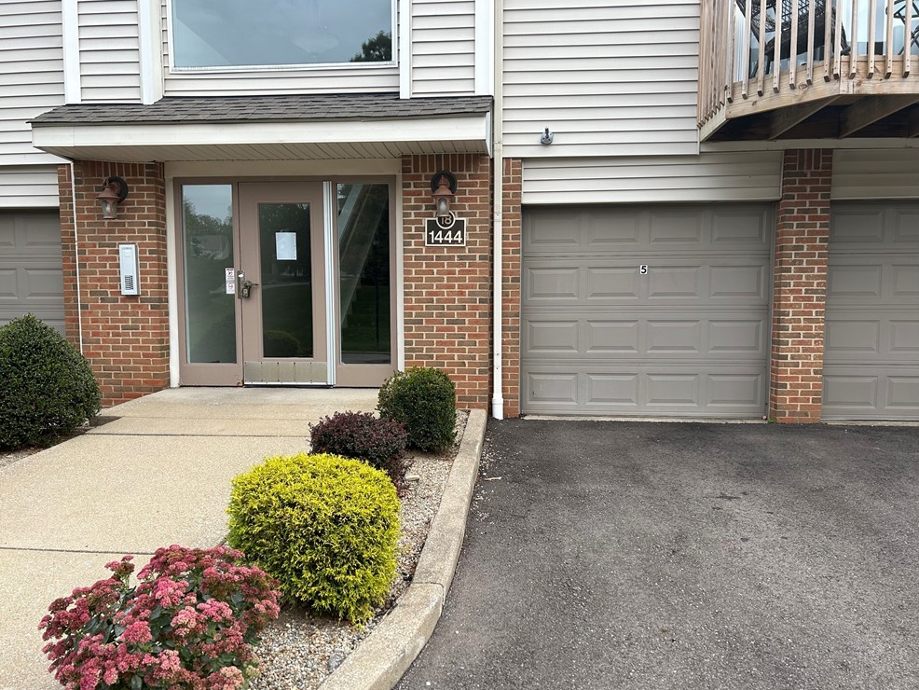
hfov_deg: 65.3
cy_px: 353
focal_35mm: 27
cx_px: 447
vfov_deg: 51.4
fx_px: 717
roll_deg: +0.4
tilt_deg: -5.0
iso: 50
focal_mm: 5.7
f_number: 1.5
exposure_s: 1/1361
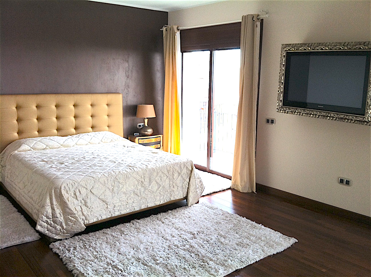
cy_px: 138
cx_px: 186
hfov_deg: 52.7
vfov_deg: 40.6
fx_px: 375
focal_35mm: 35
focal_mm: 3.85
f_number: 2.8
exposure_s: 1/120
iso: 80
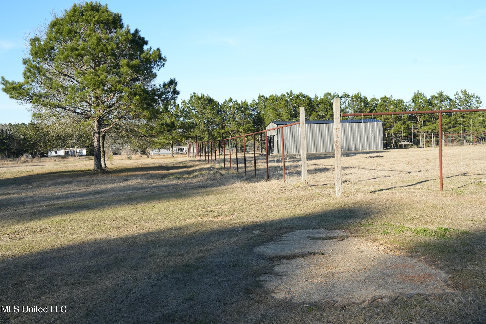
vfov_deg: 35.9
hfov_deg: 51.9
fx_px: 499
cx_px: 243
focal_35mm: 37
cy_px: 162
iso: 1600
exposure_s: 1/1600
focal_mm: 37
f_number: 8
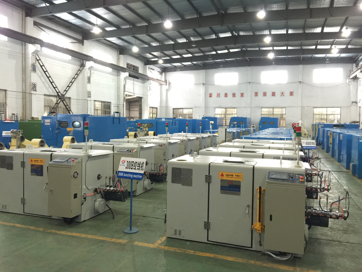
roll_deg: -1.4
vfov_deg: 48.2
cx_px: 181
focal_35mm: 29
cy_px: 136
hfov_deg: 61.7
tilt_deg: -2.2
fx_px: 303
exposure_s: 1/4
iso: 80
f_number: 2.2
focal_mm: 4.15
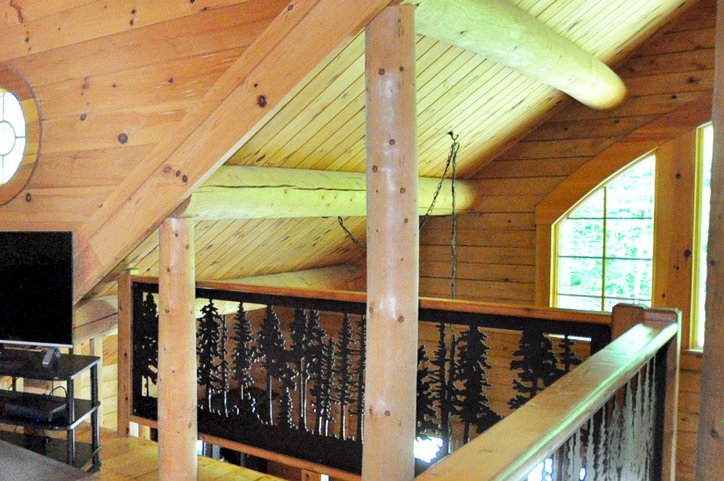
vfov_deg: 39.8
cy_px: 227
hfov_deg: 44.4
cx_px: -65
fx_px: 663
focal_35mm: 33
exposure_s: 1/100
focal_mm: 10
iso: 2500
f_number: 3.5
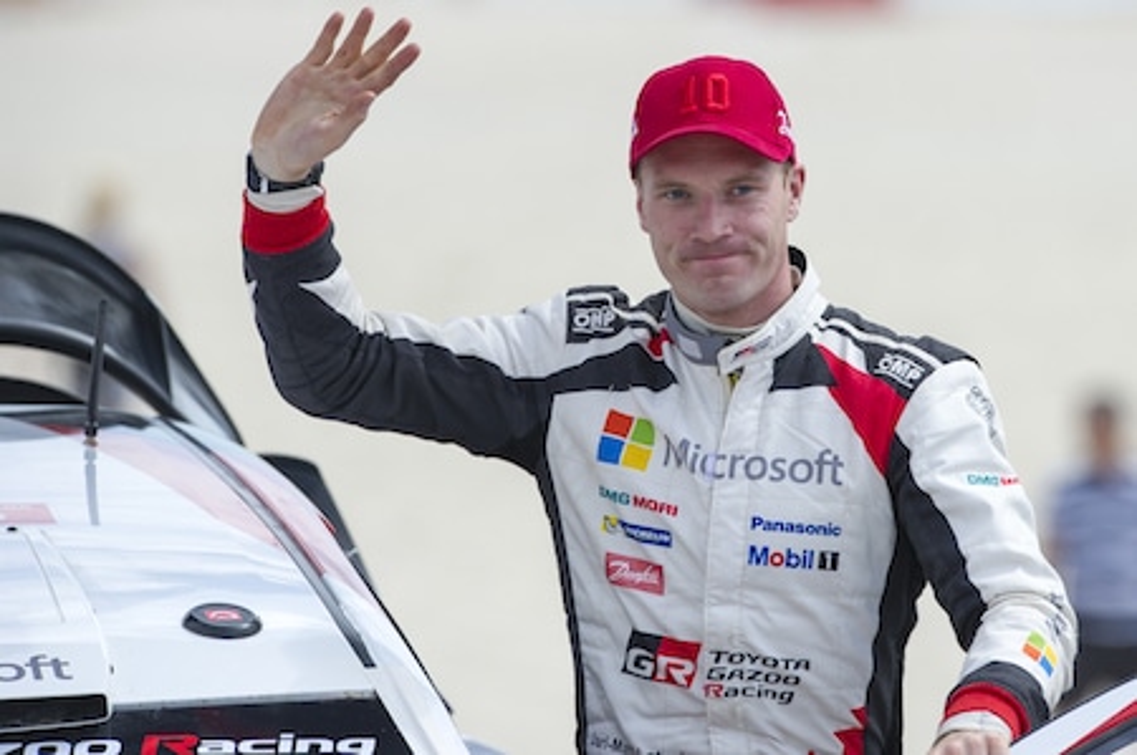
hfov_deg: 5.2
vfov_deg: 3.4
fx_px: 12619
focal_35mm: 400
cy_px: 378
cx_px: 568
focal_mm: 400
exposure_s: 1/1000
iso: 250
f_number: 6.3
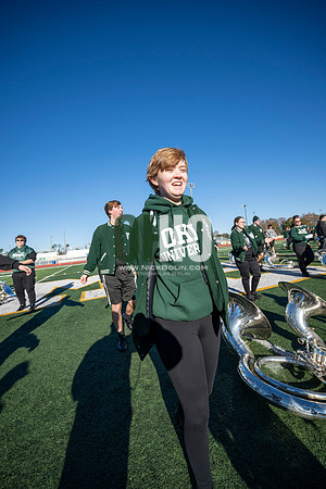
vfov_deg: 104.3
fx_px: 190
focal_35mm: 14
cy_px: 244
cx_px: 163
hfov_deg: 81.2
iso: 160
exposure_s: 1/2000
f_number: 4
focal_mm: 14
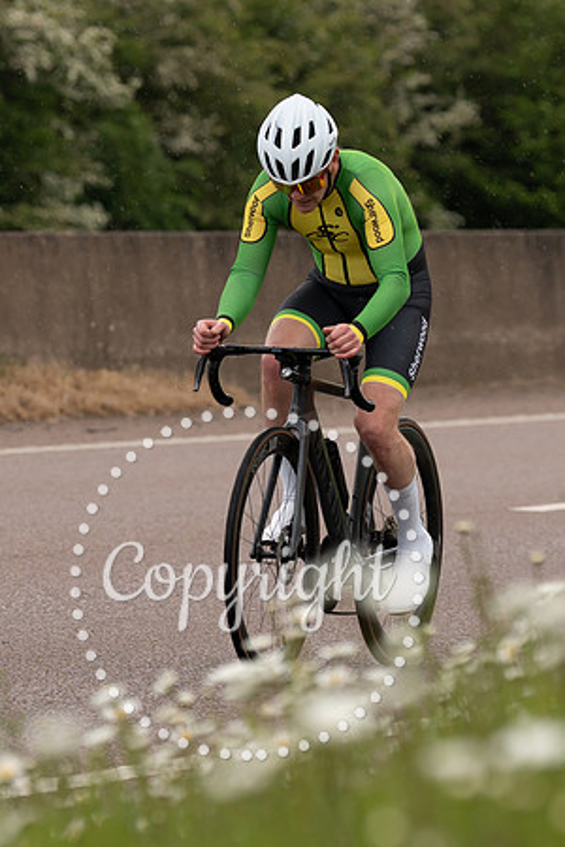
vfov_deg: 5.4
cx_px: 212
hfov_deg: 3.6
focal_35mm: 383
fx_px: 9018
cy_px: 320
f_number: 3.5
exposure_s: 1/1000
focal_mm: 129
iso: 320
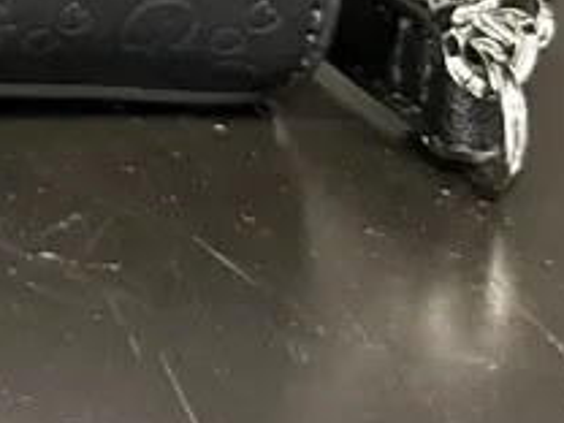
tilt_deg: -8.4
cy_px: -456
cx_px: -591
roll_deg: -0.3
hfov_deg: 13.9
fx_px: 1923
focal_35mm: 118
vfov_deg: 11.2
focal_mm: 6.86
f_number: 1.78
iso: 500
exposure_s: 1/50
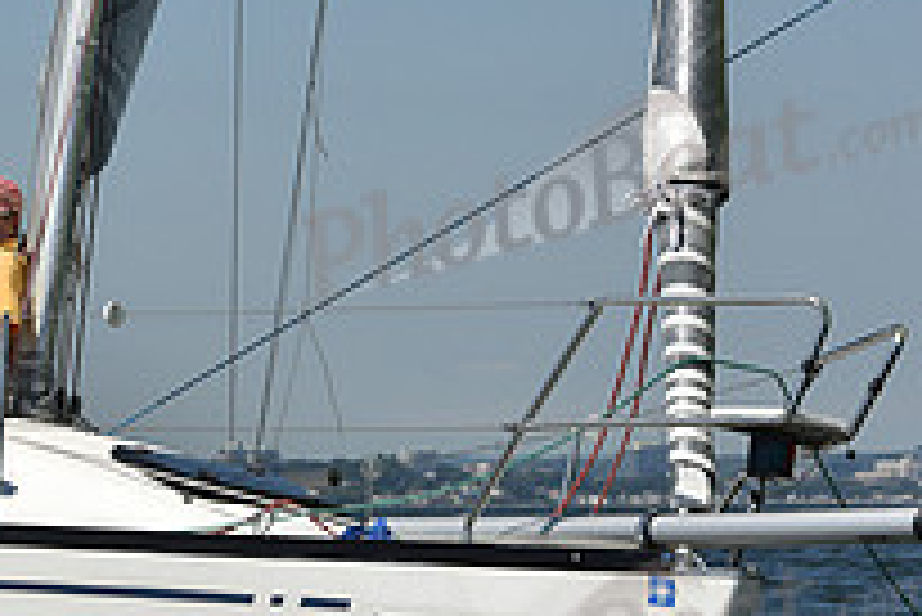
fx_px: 6151
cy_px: 483
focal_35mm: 240
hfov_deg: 8.5
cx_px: 72
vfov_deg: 5.7
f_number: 9
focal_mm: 85
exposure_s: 1/1250
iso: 250
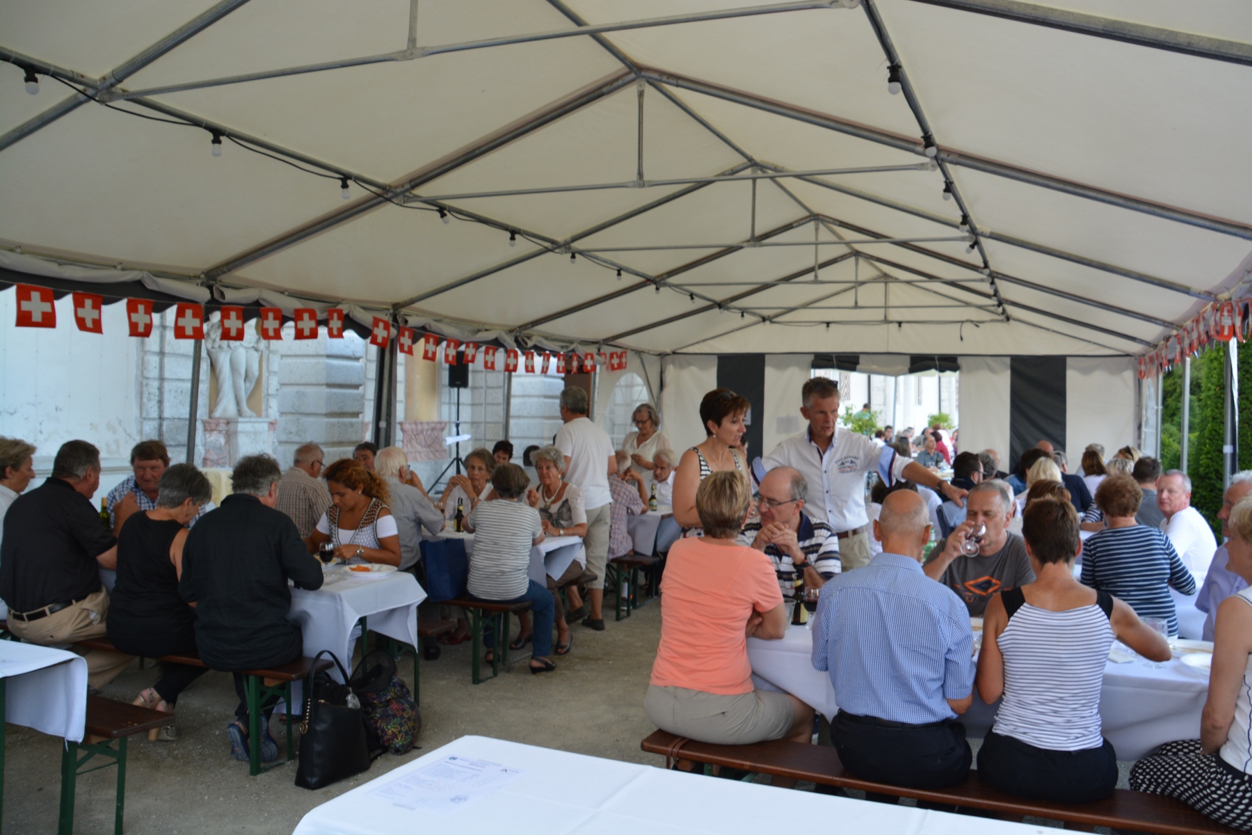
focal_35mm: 30
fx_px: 1043
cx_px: 626
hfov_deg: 61.9
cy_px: 418
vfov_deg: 43.6
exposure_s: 1/100
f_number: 5
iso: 400
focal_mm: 20
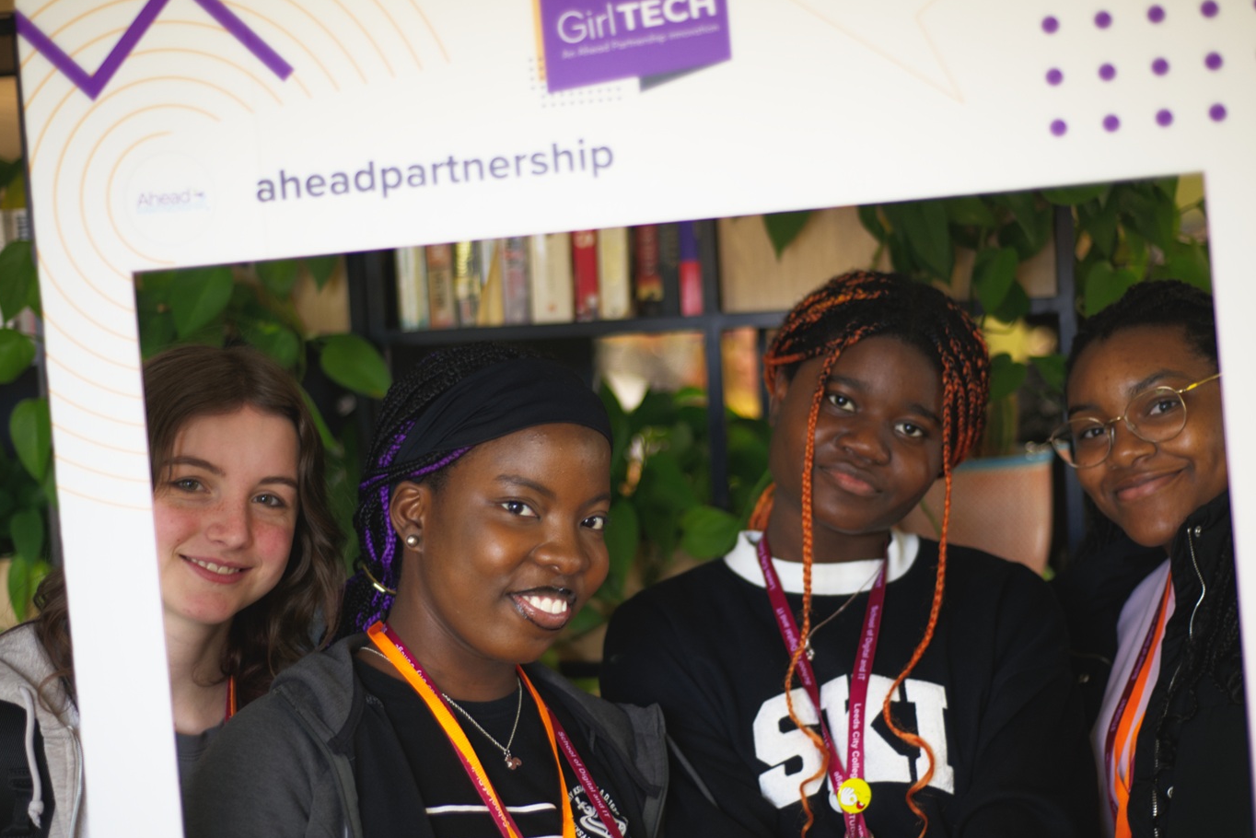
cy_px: 442
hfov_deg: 36.2
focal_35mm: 55
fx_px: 1919
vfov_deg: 24.6
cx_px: 666
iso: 200
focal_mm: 50
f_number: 4
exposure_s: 1/80
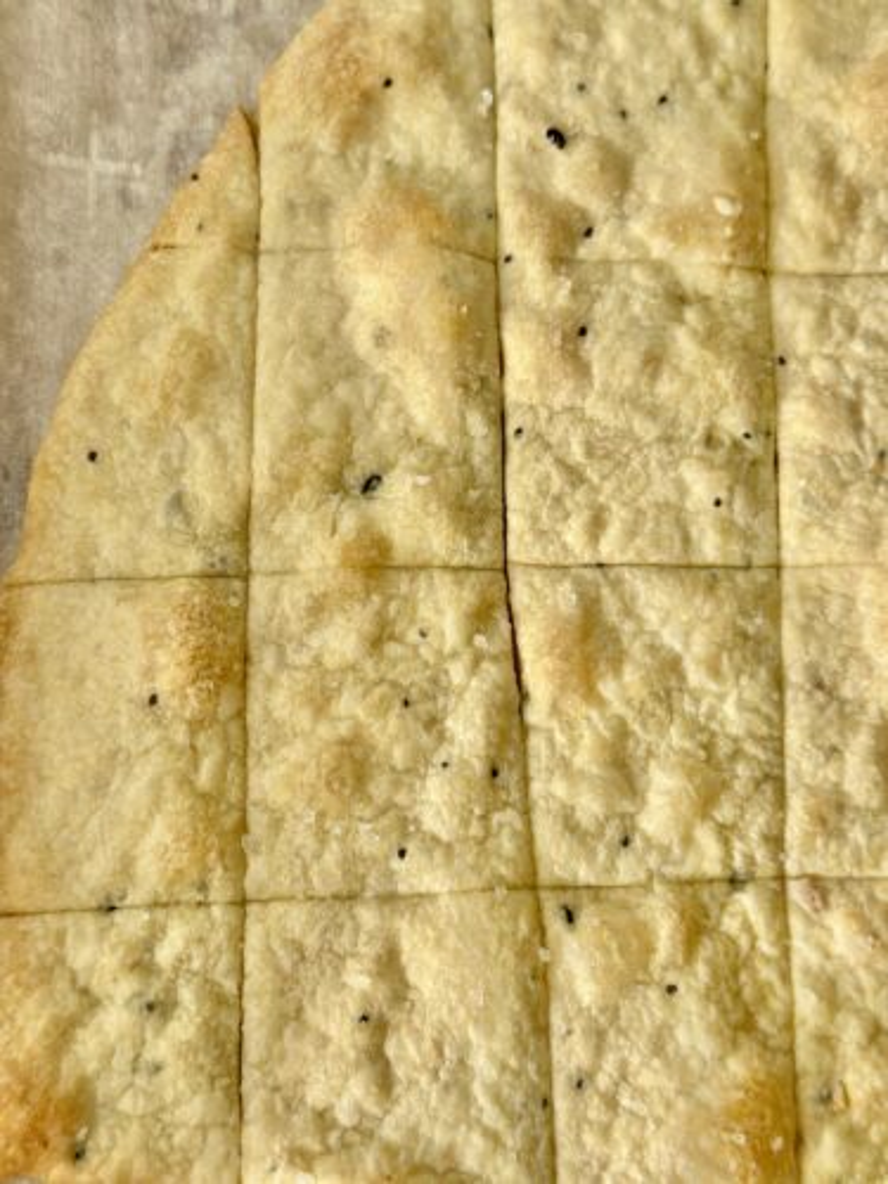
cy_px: 592
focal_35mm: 48
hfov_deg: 30.3
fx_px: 1642
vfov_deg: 39.7
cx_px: 444
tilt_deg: -78.8
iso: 80
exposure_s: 1/1157
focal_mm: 6.86
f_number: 1.78
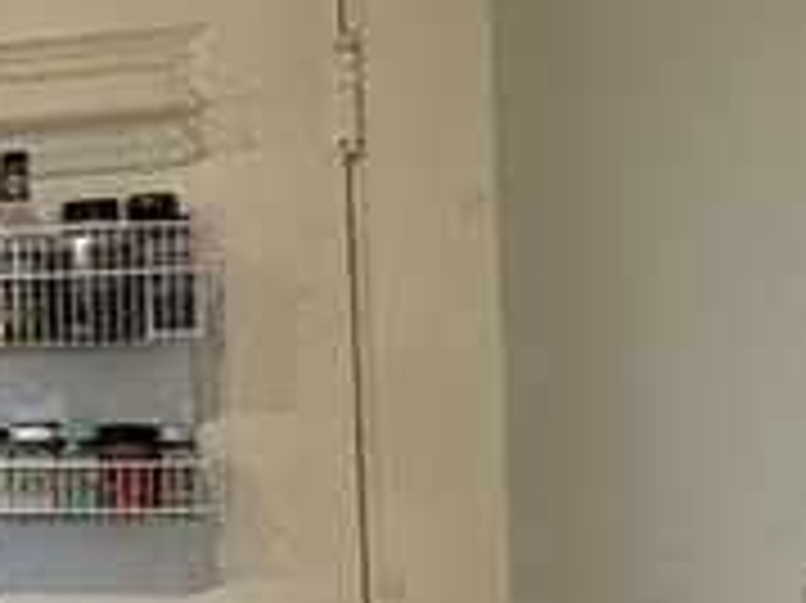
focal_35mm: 80
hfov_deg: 13.9
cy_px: 418
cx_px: -1252
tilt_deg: +0.7
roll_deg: +1.4
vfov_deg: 18.3
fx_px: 1861
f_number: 2.2
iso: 160
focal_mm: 2.22
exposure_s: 1/120
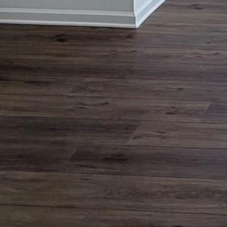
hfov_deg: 18.4
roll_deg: -0.4
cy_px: -140
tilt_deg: -5.8
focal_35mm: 81
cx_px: 360
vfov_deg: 18.3
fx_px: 601
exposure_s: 1/121
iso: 100
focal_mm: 2.22
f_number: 2.2
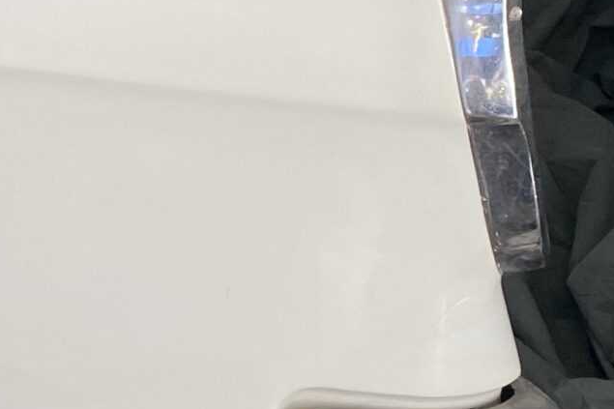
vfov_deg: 12.4
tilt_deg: -22.9
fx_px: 1858
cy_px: 5
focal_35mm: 109
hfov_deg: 16.3
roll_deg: +1.1
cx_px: -427
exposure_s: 1/60
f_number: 1.8
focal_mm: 4.25
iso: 80
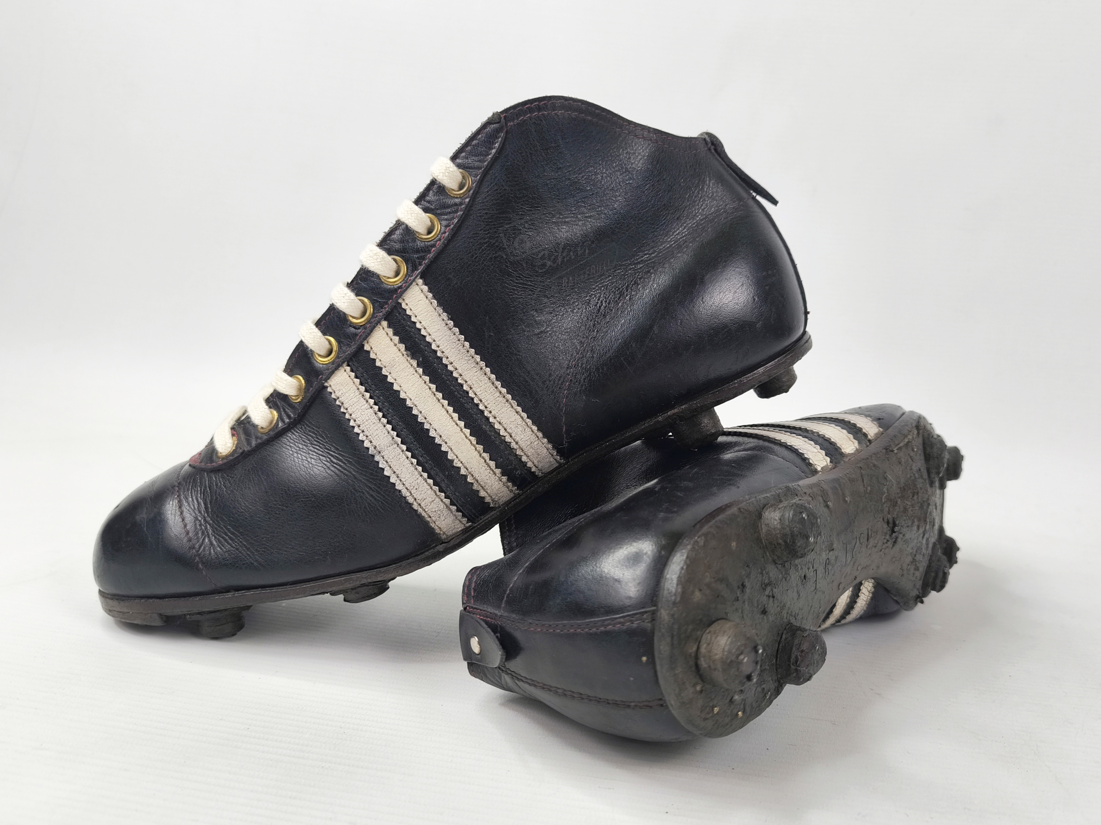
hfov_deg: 71.6
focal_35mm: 24
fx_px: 763
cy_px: 412
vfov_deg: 56.8
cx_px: 550
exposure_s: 1/100
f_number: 1.9
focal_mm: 6.92
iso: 64
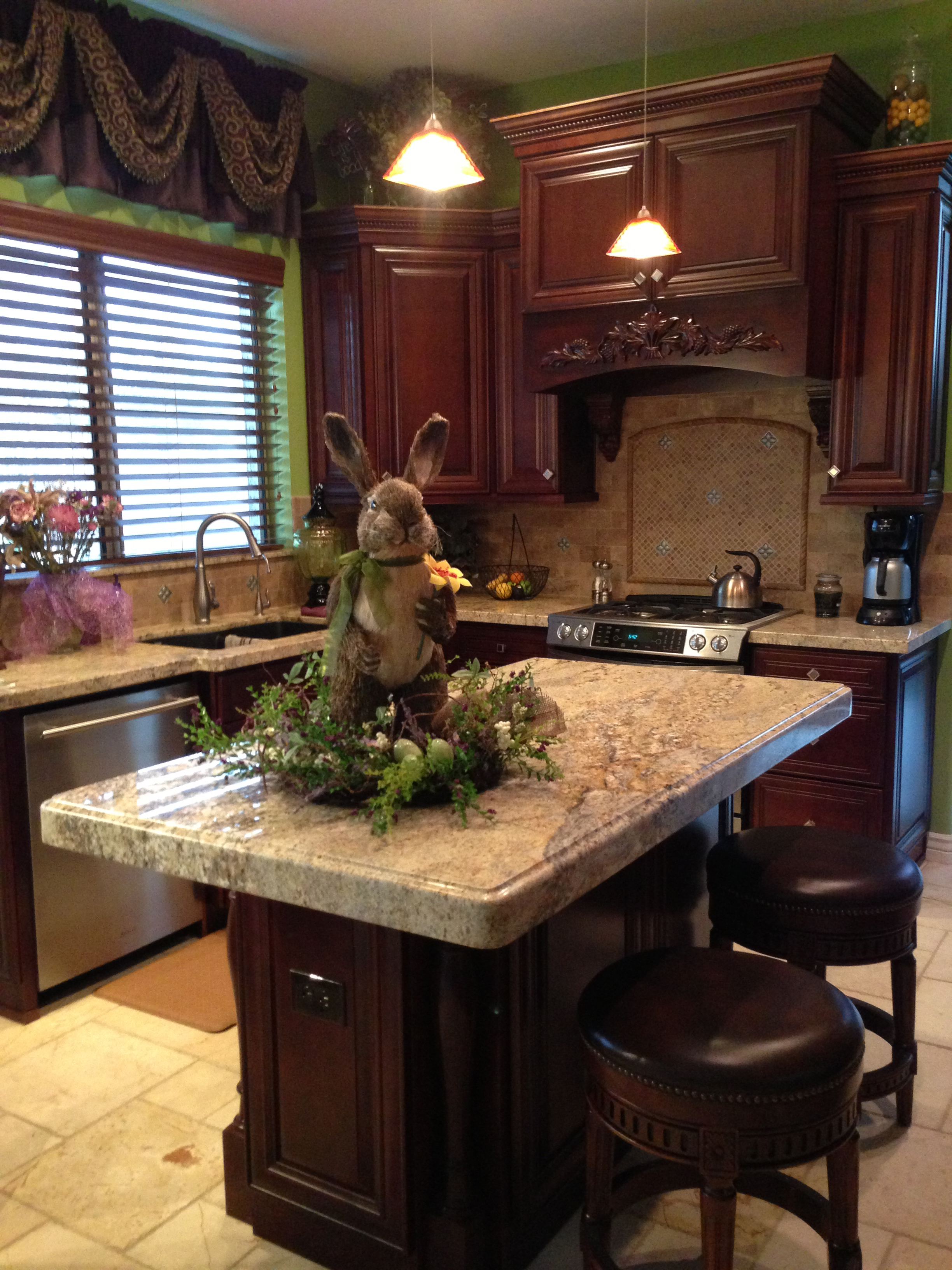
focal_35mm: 33
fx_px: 1210
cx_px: 476
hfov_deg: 42.9
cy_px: 635
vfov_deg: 55.4
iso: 400
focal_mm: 4.13
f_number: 2.4
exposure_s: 1/20
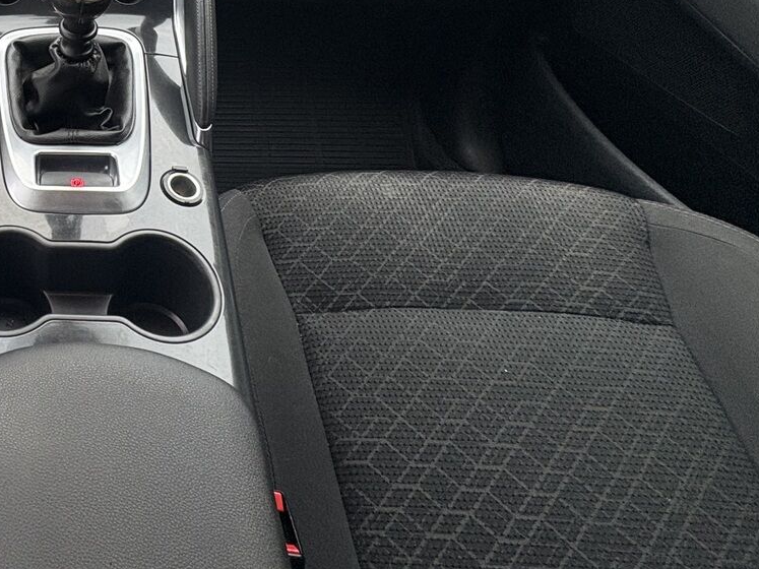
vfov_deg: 39.1
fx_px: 702
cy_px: 3
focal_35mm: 32
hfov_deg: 46.3
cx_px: -21
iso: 250
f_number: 2.2
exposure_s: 1/84
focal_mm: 2.22
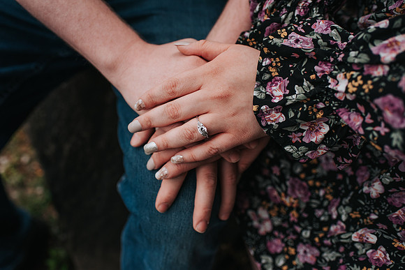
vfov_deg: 37.9
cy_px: 135
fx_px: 394
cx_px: 202
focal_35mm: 35
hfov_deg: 54.4
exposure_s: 1/800
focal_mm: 35
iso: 1000
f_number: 3.2
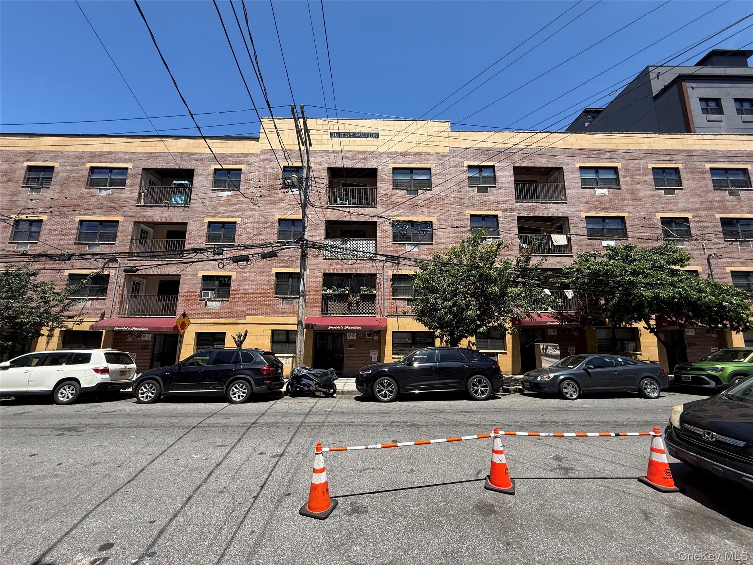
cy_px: 282
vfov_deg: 85.7
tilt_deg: +11.7
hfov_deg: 102.1
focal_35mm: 14
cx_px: 376
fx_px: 305
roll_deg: -1.4
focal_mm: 2.22
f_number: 2.2
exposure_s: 1/1017
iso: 50
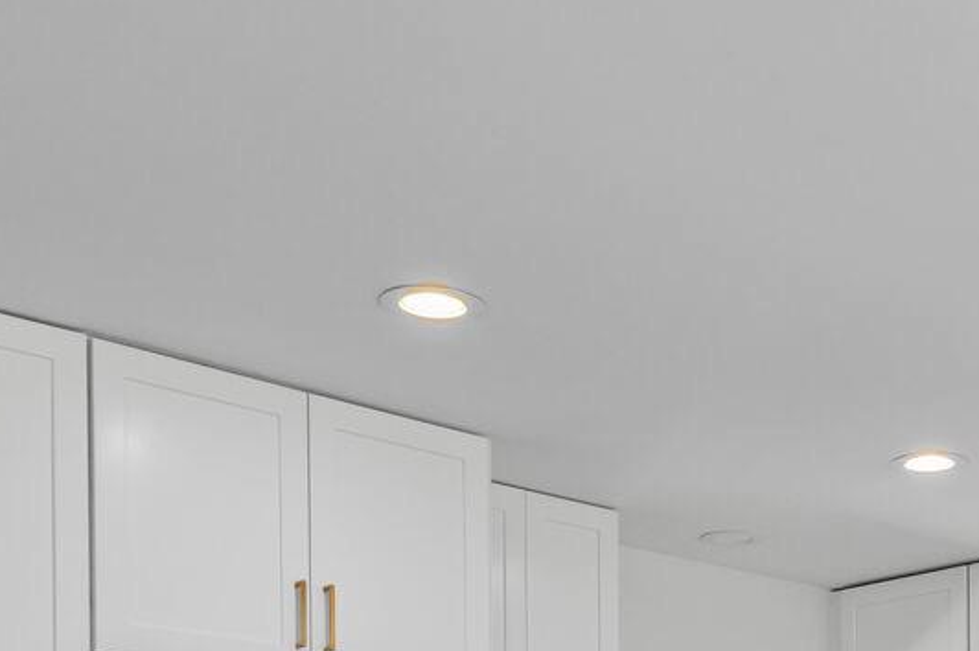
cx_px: 830
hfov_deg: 29.3
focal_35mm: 67
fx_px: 1811
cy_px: 964
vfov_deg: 18.2
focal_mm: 20.5
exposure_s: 1/25
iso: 200
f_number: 8
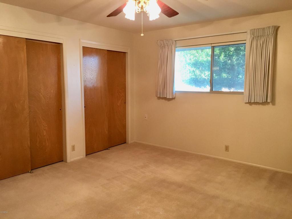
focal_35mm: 29
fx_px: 245
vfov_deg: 48.2
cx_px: 146
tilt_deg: -9.6
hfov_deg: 61.7
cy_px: 110
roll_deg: +0.0
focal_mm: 4.15
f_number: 2.2
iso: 160
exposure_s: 1/30
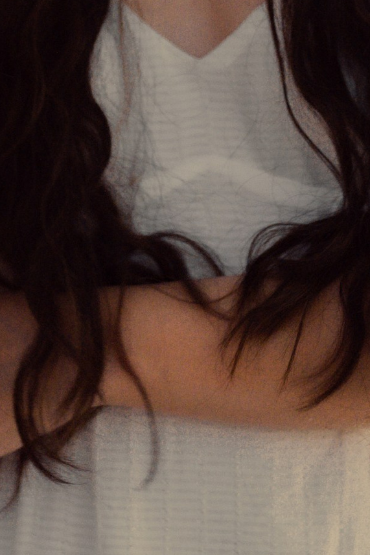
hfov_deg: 6.1
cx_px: 176
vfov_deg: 9.1
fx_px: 3452
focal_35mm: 224
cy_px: -116
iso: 320
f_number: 1.8
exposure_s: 1/50
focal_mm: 50
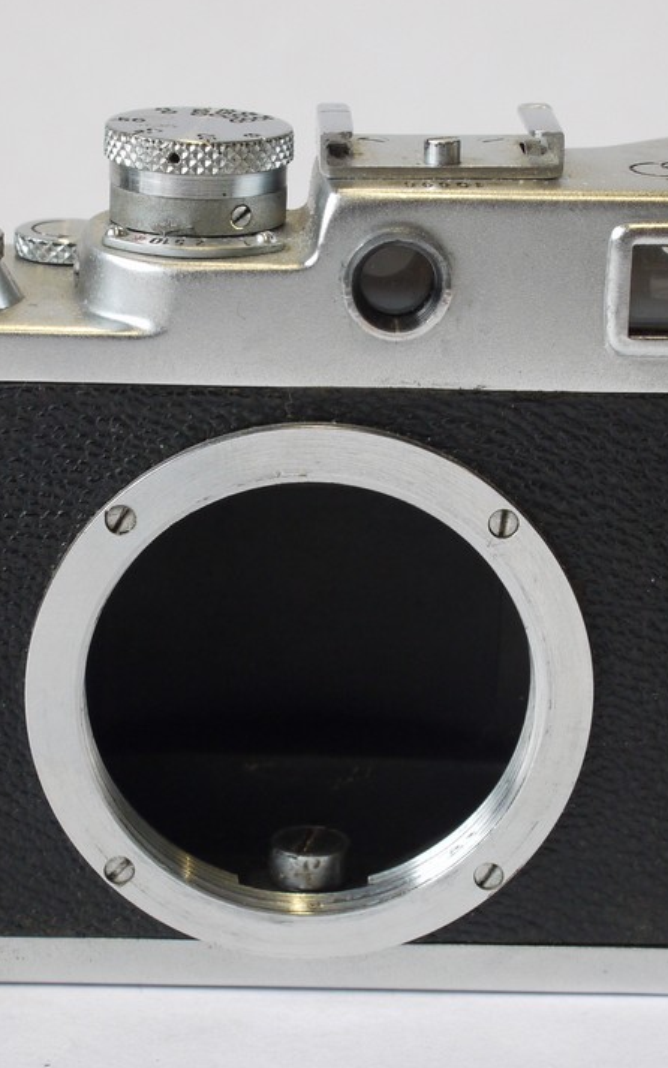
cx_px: 270
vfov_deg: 19.4
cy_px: 583
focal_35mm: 107
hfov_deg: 12.2
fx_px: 3115
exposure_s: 1/50
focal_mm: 30
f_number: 8
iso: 400
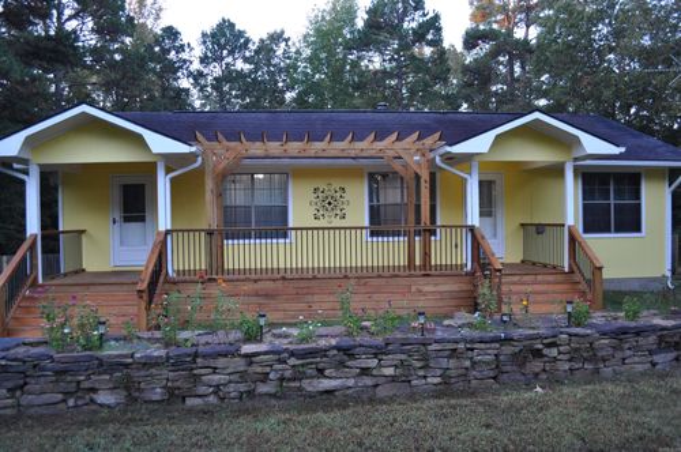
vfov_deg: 47.8
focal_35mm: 27
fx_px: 510
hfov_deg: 67.4
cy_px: 226
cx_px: 340
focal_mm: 18
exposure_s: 1/60
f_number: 4
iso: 500
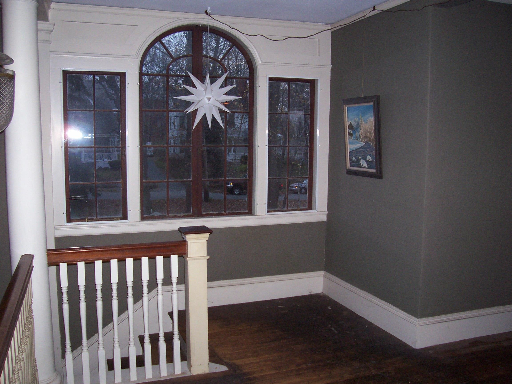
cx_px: 256
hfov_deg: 54.0
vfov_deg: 41.8
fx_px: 503
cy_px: 192
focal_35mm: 34
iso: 140
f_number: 2.7
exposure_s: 1/112
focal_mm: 5.6
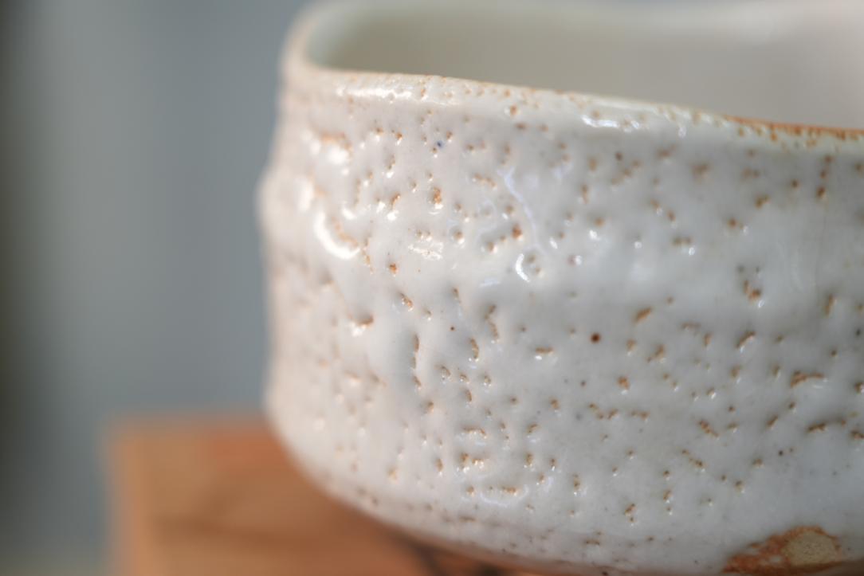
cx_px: 432
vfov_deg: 13.0
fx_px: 2520
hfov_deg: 19.5
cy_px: 288
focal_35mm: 105
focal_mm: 105
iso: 800
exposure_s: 1/125
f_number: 4
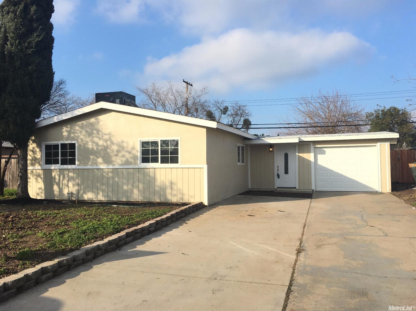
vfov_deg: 48.2
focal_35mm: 29
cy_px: 156
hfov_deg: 61.7
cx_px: 208
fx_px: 348
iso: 25
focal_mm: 4.15
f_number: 2.2
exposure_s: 1/1637
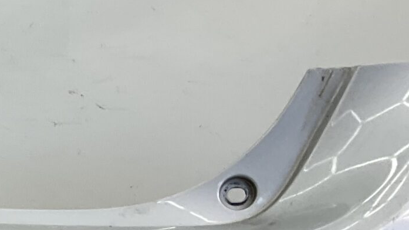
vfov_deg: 10.1
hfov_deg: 16.0
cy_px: 353
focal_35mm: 116
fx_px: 1258
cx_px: -303
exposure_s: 1/122
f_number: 1.8
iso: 16
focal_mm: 3
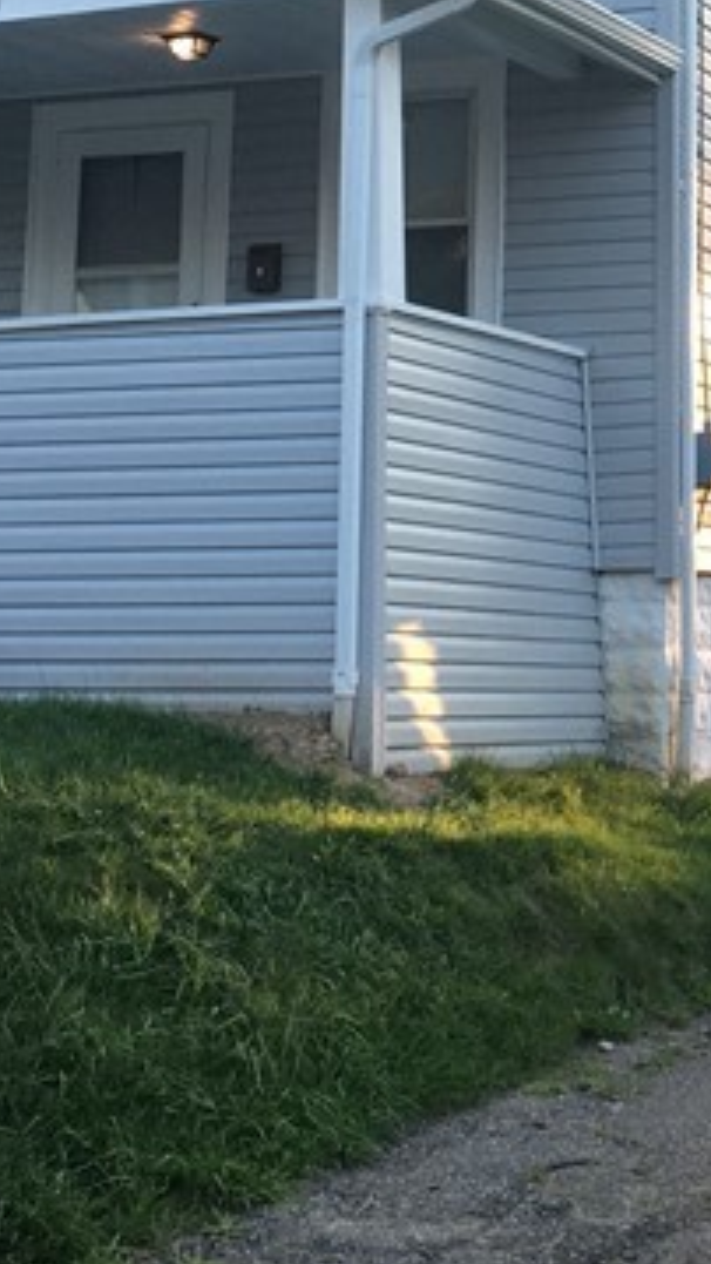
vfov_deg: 22.8
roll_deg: -1.2
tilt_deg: +13.8
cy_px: 14
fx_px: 3016
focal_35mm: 90
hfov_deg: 13.2
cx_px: 732
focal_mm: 4.15
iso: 40
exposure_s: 1/120
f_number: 2.2
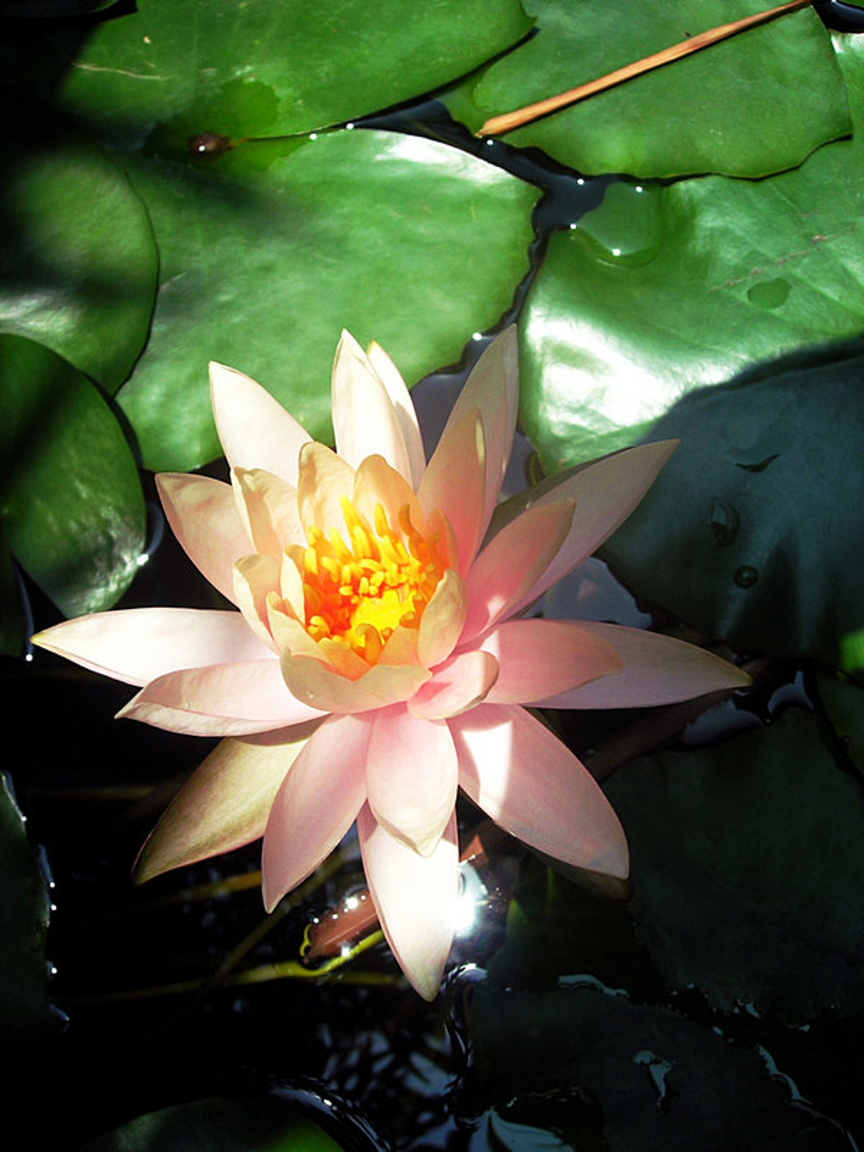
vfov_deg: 49.0
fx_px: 1265
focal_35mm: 38
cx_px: 432
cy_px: 576
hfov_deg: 37.7
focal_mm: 7.8
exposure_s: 1/482
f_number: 4.8
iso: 64
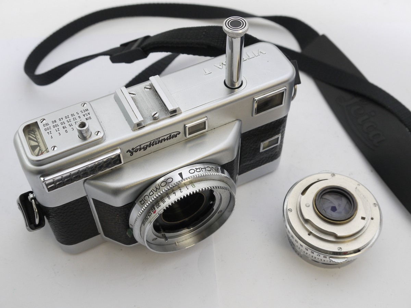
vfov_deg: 31.5
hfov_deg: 41.2
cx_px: 206
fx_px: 546
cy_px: 154
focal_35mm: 46
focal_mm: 23
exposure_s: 1/13
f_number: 10
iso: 400
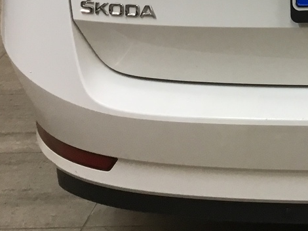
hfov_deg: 18.7
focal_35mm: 95
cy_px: -104
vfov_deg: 14.6
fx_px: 845
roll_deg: +2.5
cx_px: 432
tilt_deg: -17.8
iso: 32
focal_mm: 3.3
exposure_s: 1/33
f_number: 2.4
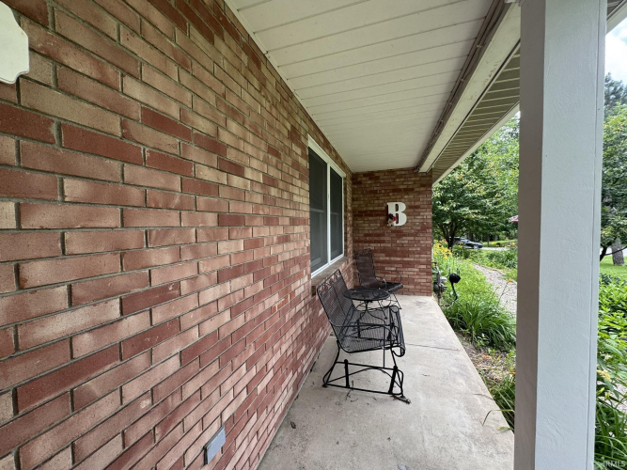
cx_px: 314
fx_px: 254
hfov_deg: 102.1
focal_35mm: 14
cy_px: 235
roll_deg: +1.1
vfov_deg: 85.7
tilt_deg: -2.8
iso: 40
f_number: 2.2
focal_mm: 2.22
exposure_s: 1/105
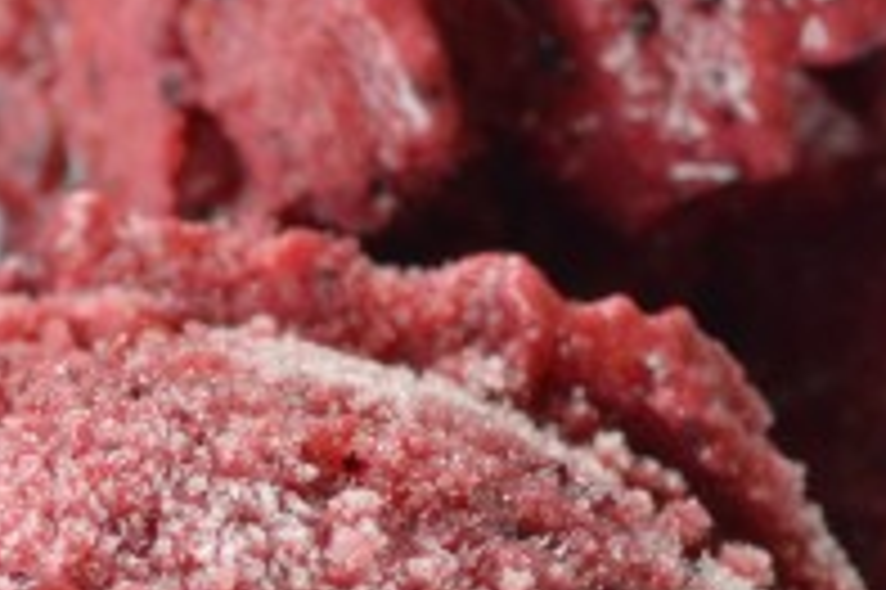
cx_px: -36
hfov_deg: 10.1
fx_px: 4992
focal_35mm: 203
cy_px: 849
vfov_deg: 6.7
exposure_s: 1/80
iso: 400
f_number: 6.3
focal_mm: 26
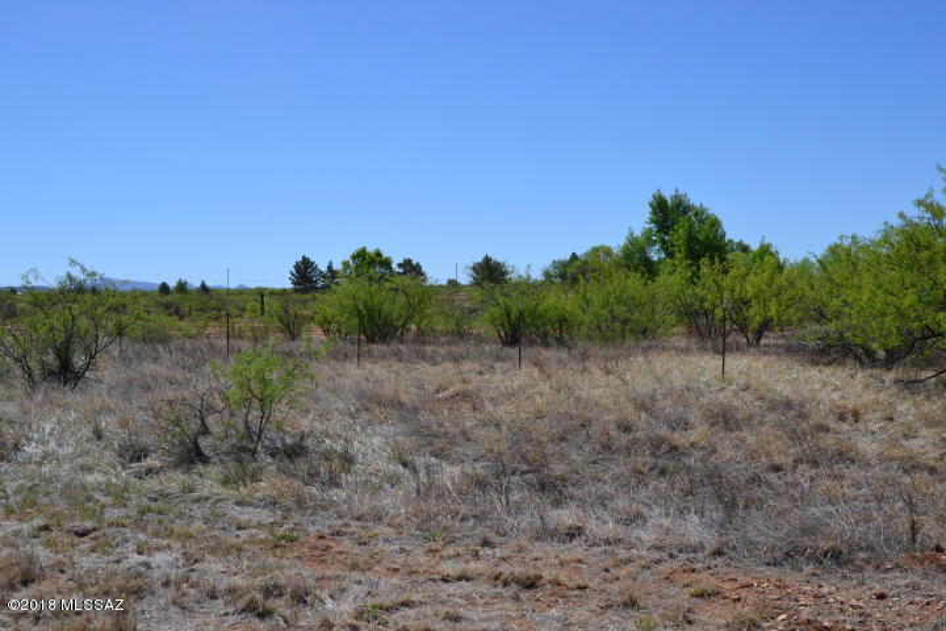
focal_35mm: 39
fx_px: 1025
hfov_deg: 49.6
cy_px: 316
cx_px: 473
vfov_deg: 34.2
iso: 100
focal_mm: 26
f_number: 8
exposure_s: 1/250
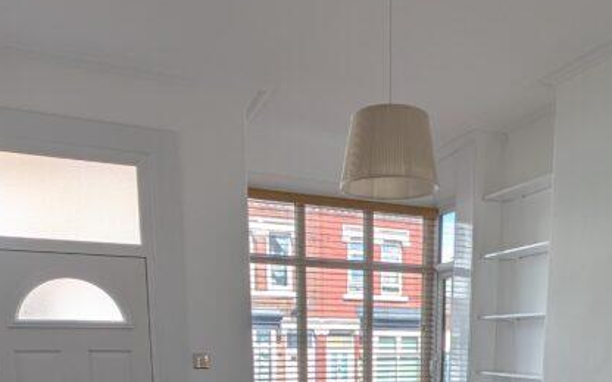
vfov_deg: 31.4
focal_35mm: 34
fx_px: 567
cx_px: 369
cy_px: 455
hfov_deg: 56.2
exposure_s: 1/458
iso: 54
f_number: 2.2
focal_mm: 1.95
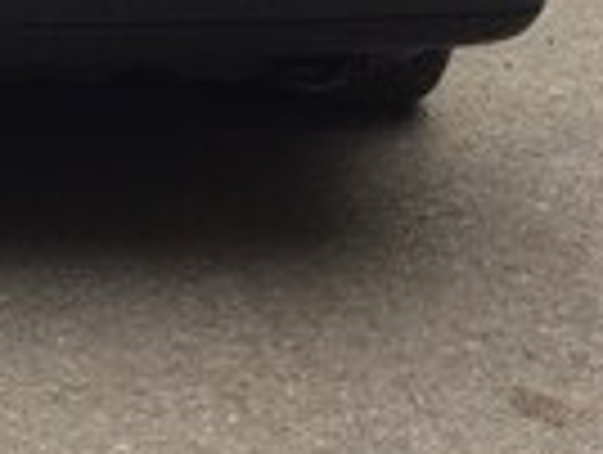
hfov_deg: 17.5
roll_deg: +1.7
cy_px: -310
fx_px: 1867
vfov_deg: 12.8
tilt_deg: -6.0
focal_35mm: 107
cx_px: -112
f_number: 2.2
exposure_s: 1/412
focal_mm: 4.15
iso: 32
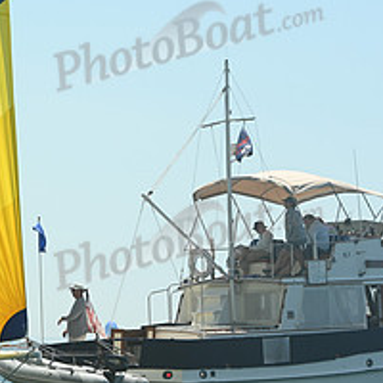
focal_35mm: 252
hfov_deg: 6.9
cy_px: 168
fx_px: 3154
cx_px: -44
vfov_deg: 6.9
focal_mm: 102
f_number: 9
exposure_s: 1/1000
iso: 320
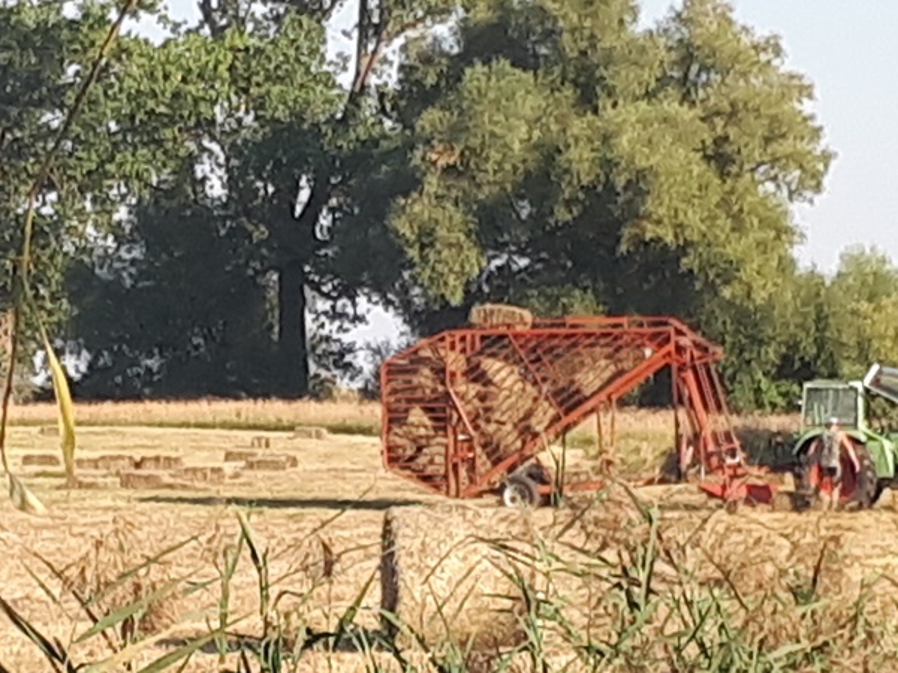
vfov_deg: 27.0
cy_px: 345
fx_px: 1401
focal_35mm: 54
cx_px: 222
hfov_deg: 34.8
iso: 40
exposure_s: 1/725
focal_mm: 3.6
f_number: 1.9
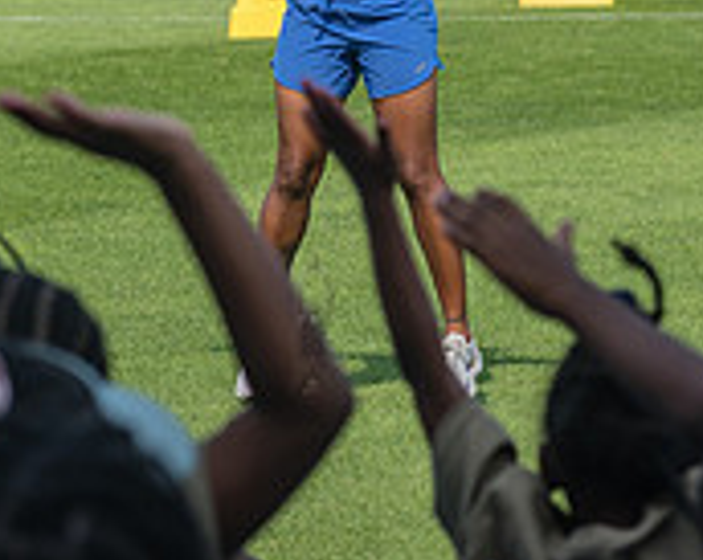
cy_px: -72
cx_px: 311
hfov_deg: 5.4
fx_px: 7436
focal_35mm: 358
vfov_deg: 4.3
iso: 160
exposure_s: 1/640
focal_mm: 112
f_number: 5.6
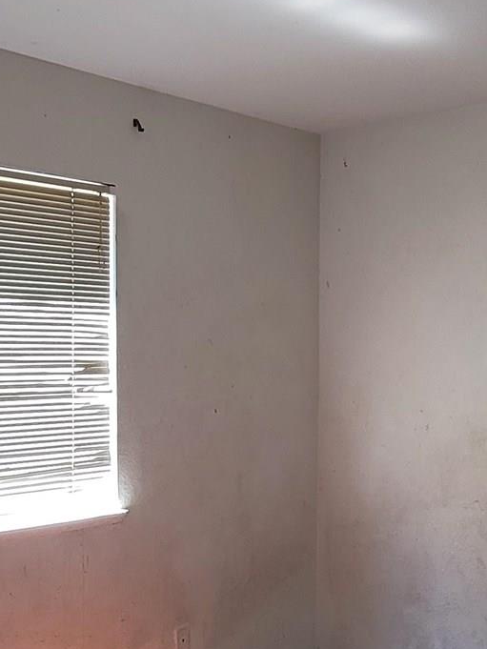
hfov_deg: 32.6
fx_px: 825
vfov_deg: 42.8
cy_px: 386
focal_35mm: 44
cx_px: 320
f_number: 2.2
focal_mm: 2.2
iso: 100
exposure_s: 1/60
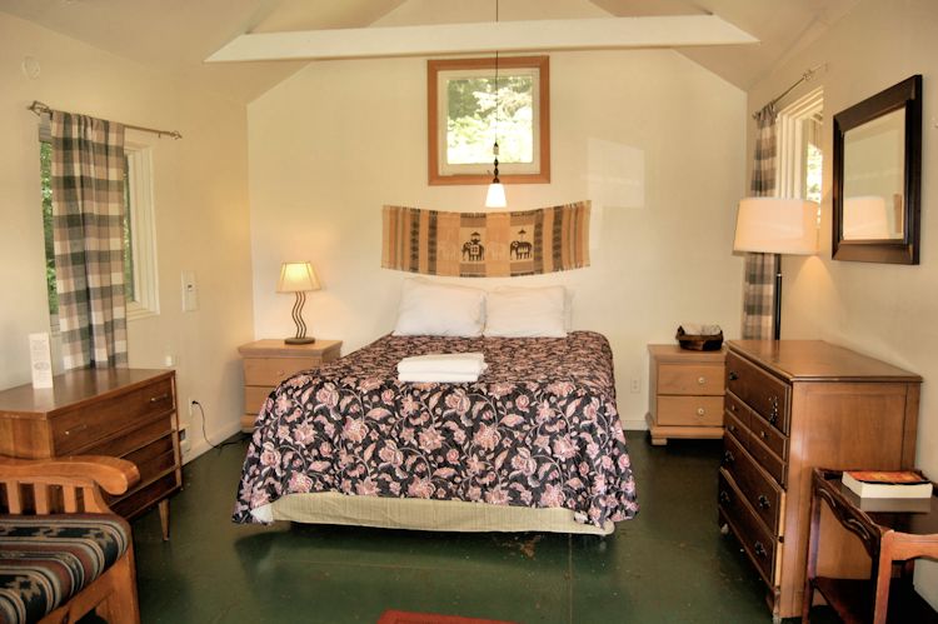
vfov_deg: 47.9
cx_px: 469
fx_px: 703
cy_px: 312
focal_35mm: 27
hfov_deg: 67.4
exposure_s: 1/45
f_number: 3.5
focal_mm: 18
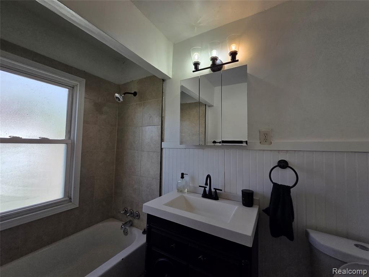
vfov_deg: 89.9
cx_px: 184
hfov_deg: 106.2
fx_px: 139
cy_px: 138
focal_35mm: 13
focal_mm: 2.2
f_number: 2.2
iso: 50
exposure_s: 1/306
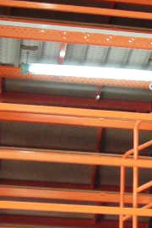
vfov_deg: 13.6
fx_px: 950
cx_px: 318
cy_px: 184
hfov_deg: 8.6
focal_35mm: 150
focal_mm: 6.3
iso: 200
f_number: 3.2
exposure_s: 1/29
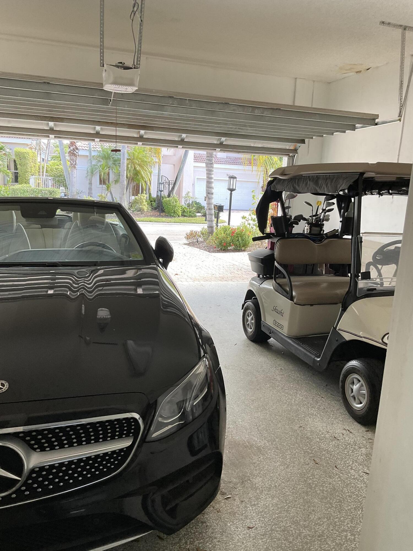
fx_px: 461
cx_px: 206
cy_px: 276
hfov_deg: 48.2
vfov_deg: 61.7
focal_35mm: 29
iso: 50
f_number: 1.8
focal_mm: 3
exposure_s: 1/122
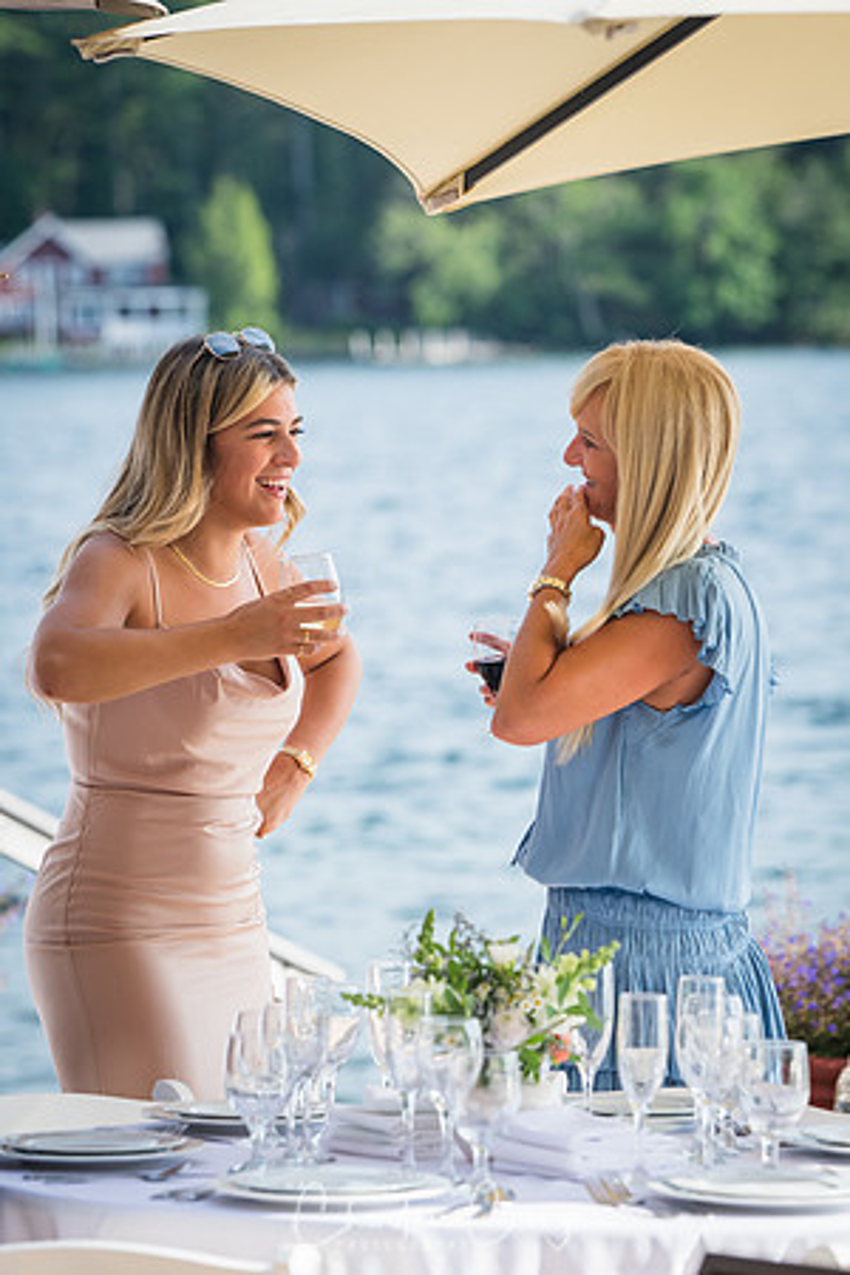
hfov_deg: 7.3
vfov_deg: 11.0
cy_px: 638
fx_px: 6640
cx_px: 425
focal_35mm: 188
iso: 200
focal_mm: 125
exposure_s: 1/1000
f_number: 4
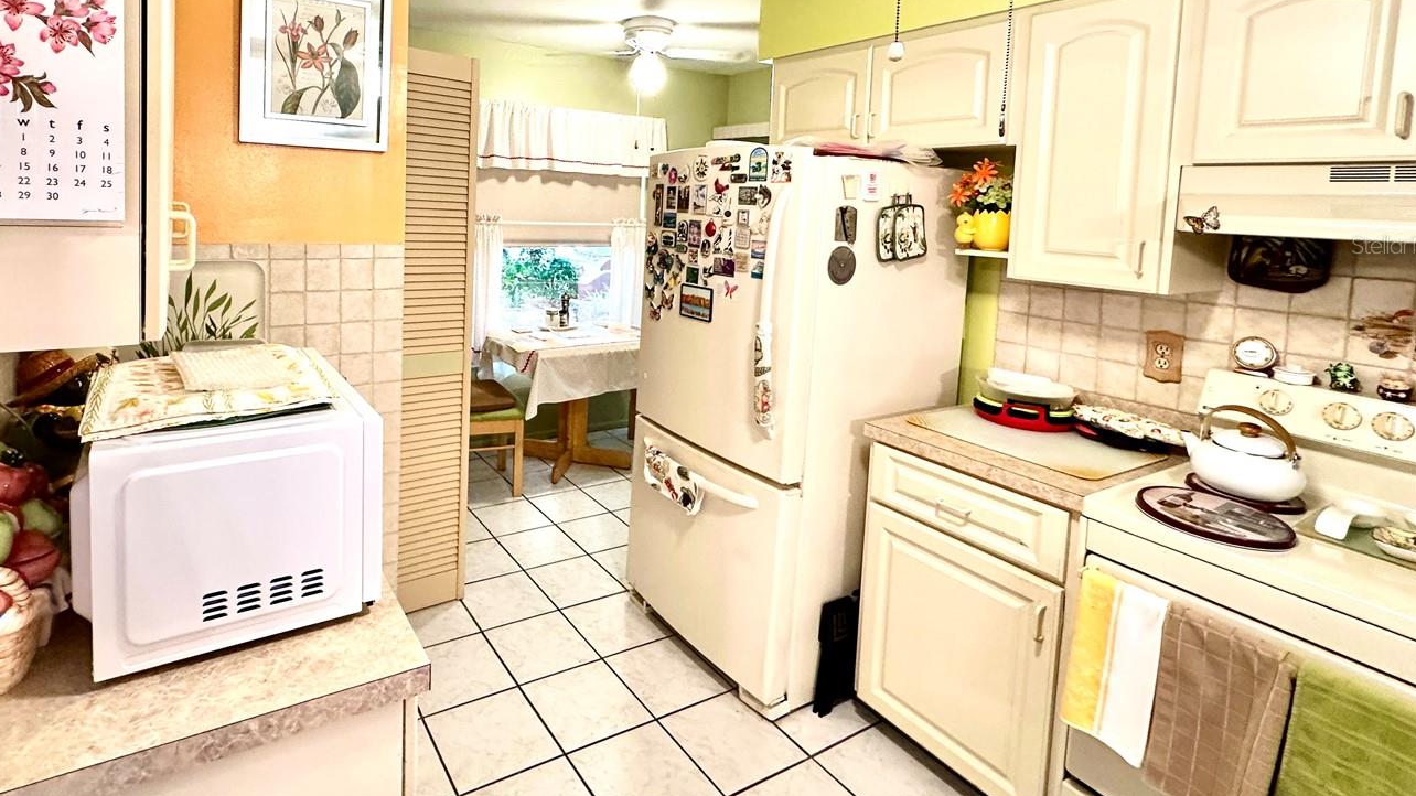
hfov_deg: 88.5
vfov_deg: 56.6
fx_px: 713
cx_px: 573
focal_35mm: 19
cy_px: 245
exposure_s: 1/60
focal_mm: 2.22
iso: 250
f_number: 2.2
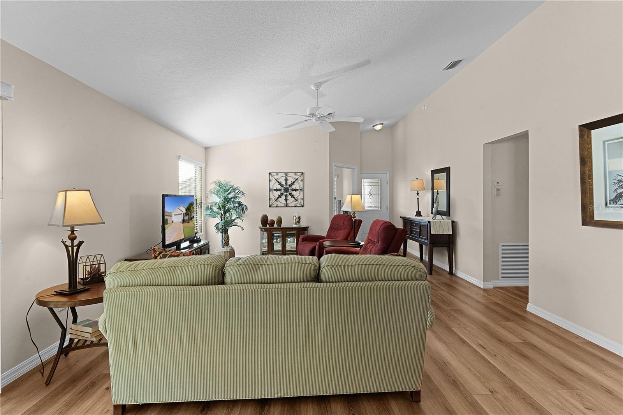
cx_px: 312
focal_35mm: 17
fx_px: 294
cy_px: 208
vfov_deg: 70.4
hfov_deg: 93.3
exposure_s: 1/40
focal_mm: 17
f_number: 10
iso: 800
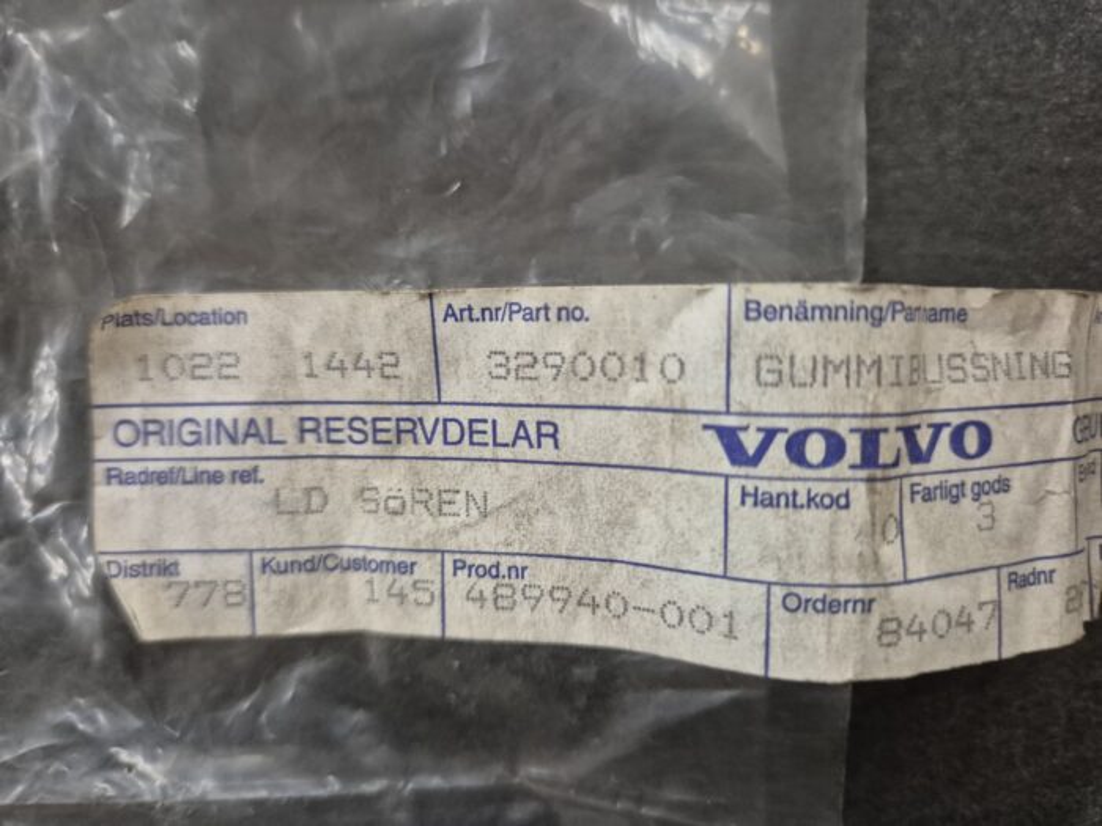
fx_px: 732
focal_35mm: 23
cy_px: 413
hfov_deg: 73.9
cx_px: 551
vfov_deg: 58.9
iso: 800
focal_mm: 5.4
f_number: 1.8
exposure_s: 1/100
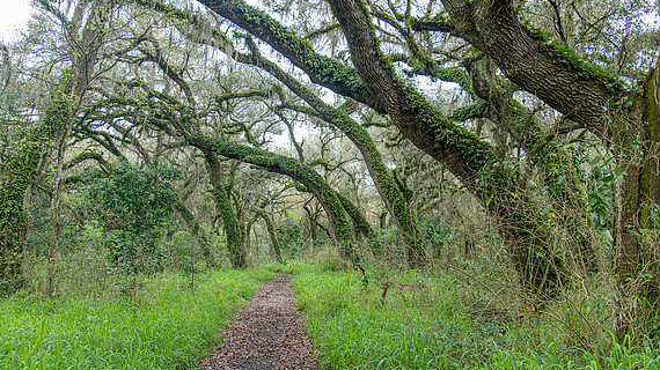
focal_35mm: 32
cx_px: 327
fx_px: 560
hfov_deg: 61.0
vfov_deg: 36.6
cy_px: 191
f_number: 4
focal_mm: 30
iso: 450
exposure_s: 1/200
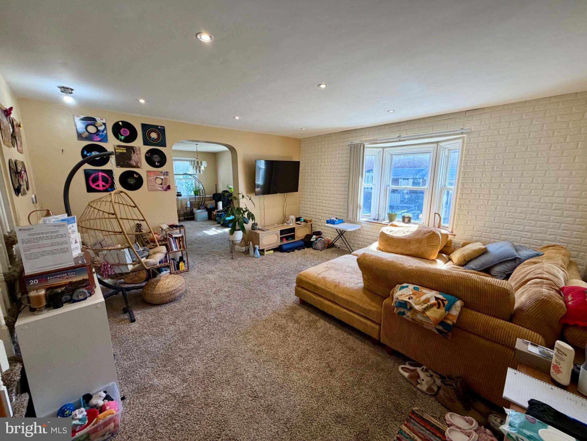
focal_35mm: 14
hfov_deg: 102.1
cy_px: 220
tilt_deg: -10.2
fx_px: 237
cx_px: 294
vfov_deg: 85.7
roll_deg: +0.7
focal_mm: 2.22
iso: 160
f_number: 2.2
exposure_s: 1/120
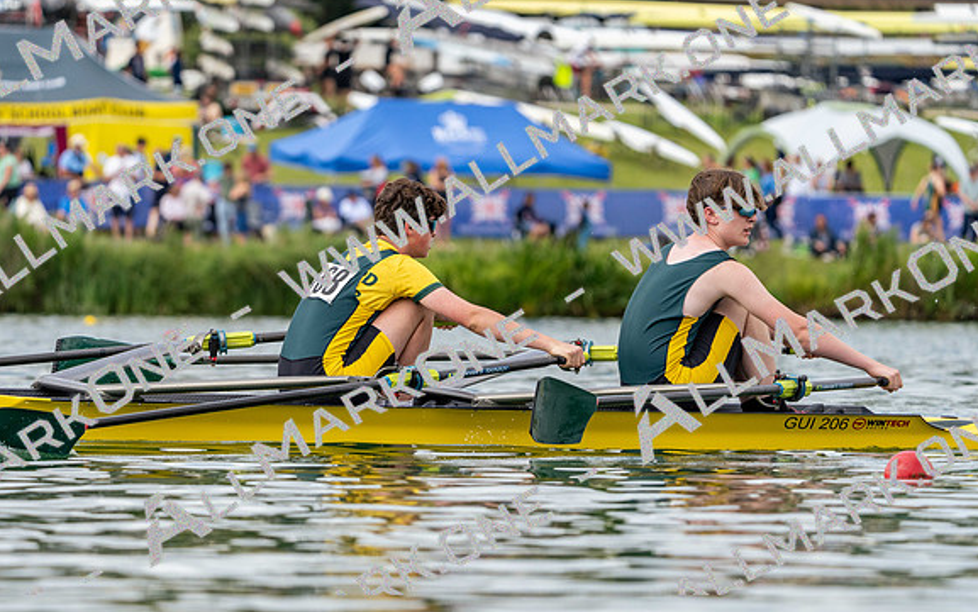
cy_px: 304
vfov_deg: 4.4
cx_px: 488
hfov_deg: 7.0
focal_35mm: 300
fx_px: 7998
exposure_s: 1/1600
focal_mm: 293
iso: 500
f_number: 6.3
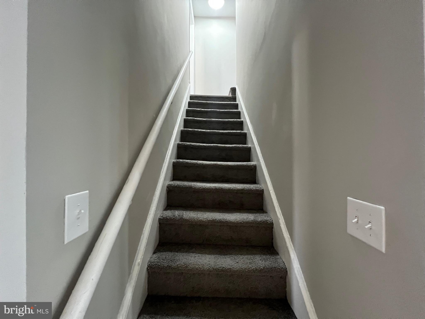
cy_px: 160
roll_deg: -0.1
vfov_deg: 89.9
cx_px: 212
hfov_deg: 106.2
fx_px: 160
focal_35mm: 13
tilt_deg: -0.7
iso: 640
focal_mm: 1.57
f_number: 1.8
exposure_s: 1/40
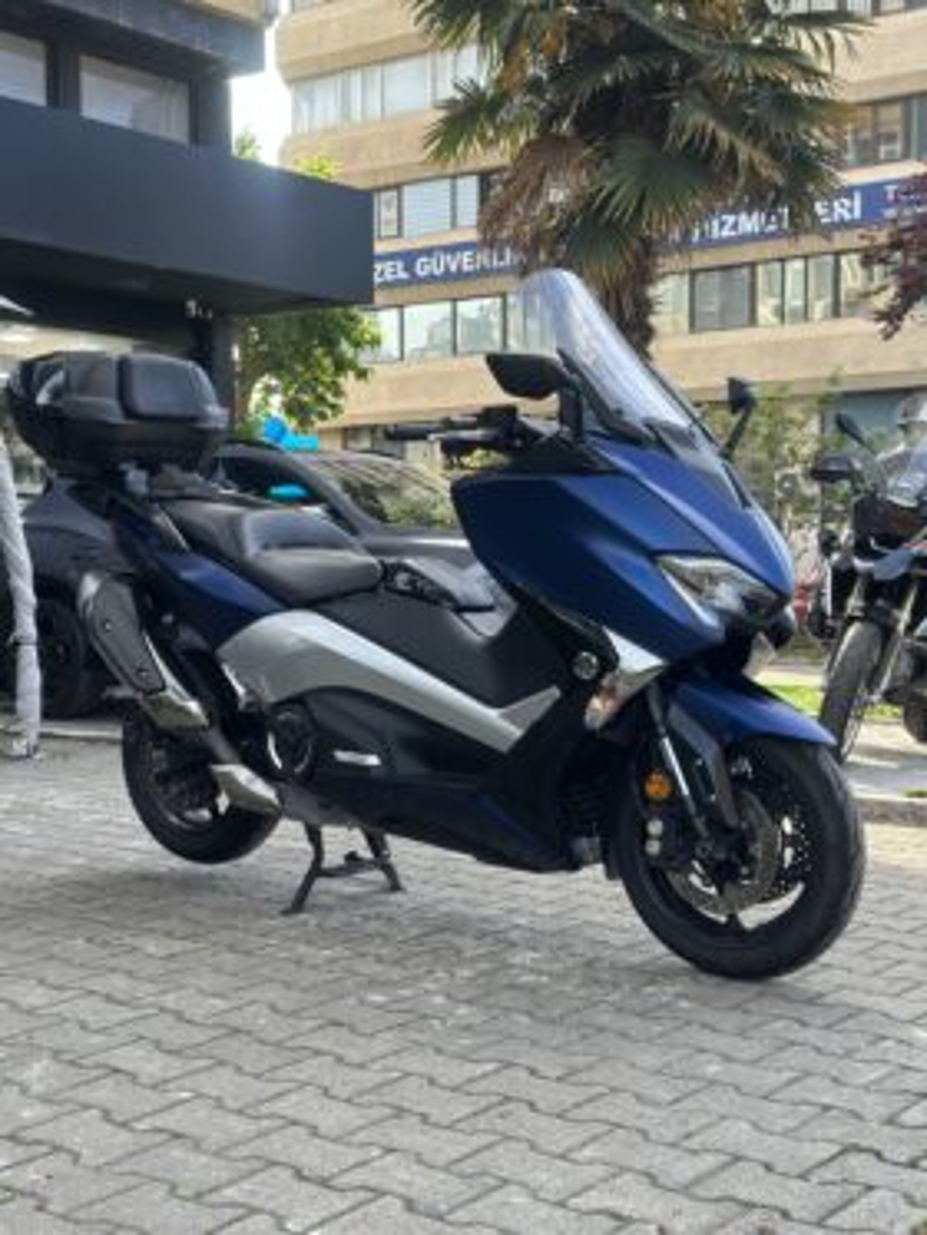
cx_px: 464
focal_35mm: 48
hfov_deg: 30.3
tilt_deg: -1.6
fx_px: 1713
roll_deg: +0.8
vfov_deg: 39.6
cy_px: 618
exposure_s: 1/464
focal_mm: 6.86
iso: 80
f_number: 1.78
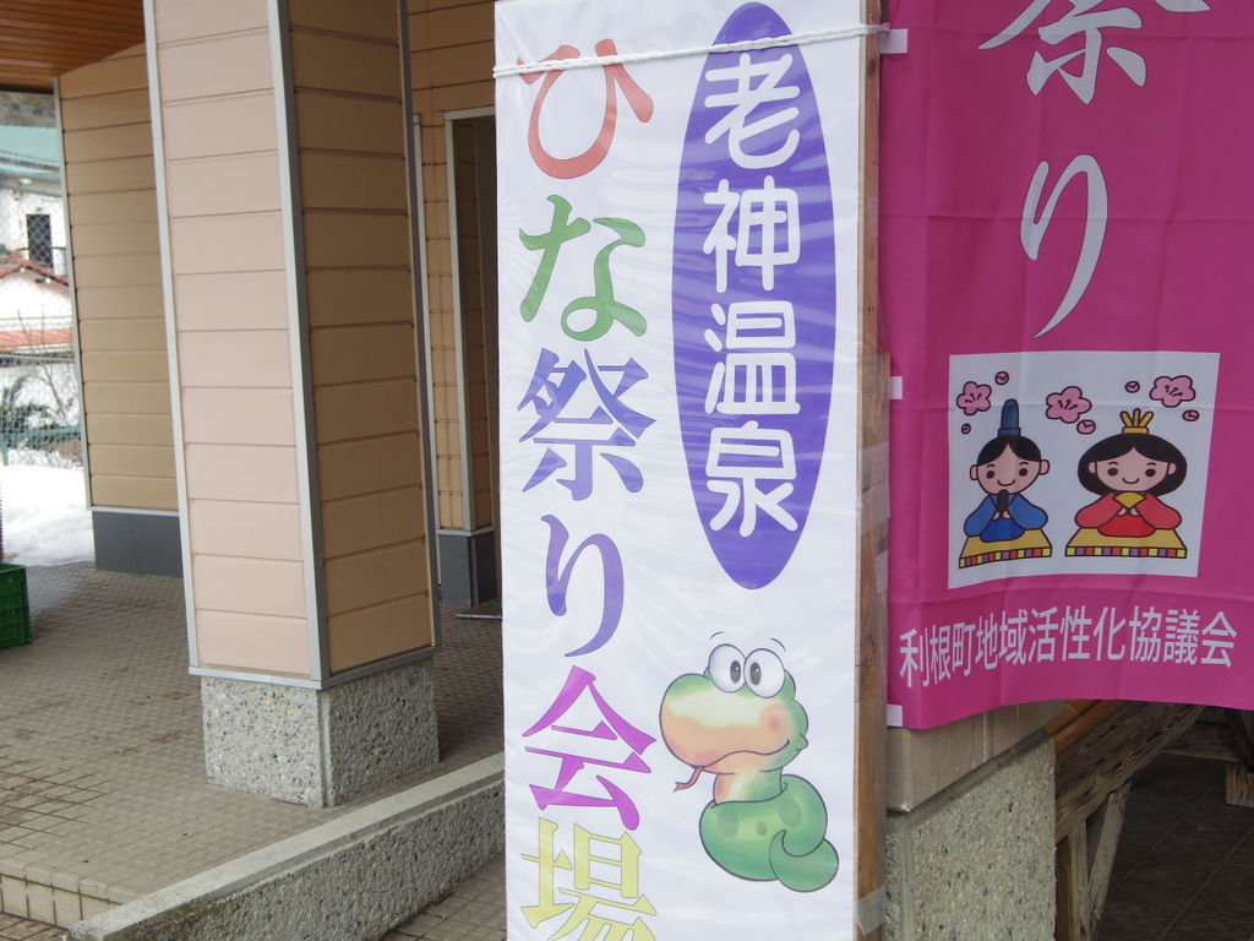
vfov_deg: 30.9
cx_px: 627
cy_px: 470
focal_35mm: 47
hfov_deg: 40.4
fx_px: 1703
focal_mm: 8.5
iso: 125
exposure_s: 1/500
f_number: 3.2
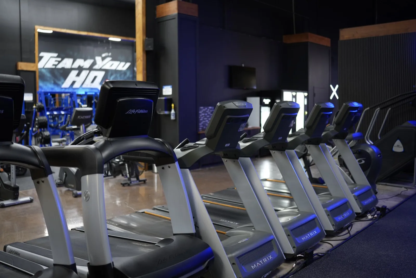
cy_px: 139
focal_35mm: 35
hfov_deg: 54.4
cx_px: 208
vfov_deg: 37.9
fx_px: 405
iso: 250
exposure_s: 1/40
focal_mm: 35
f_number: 1.4
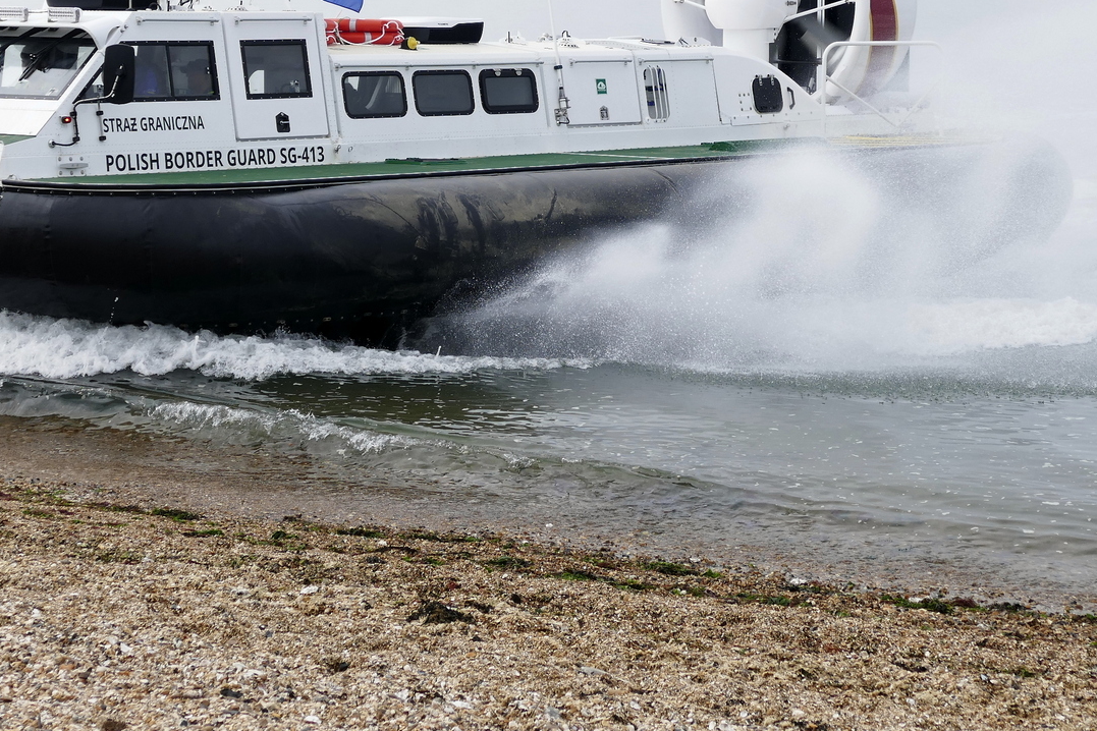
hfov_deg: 22.6
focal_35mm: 90
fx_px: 2742
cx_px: 523
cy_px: 157
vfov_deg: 15.1
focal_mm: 20.62
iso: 125
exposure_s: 1/800
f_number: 4.5
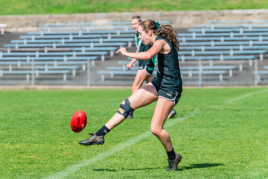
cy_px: 83
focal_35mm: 402
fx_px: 2992
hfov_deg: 5.1
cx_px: 121
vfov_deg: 3.4
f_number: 10
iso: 800
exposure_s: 1/1600
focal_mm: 360
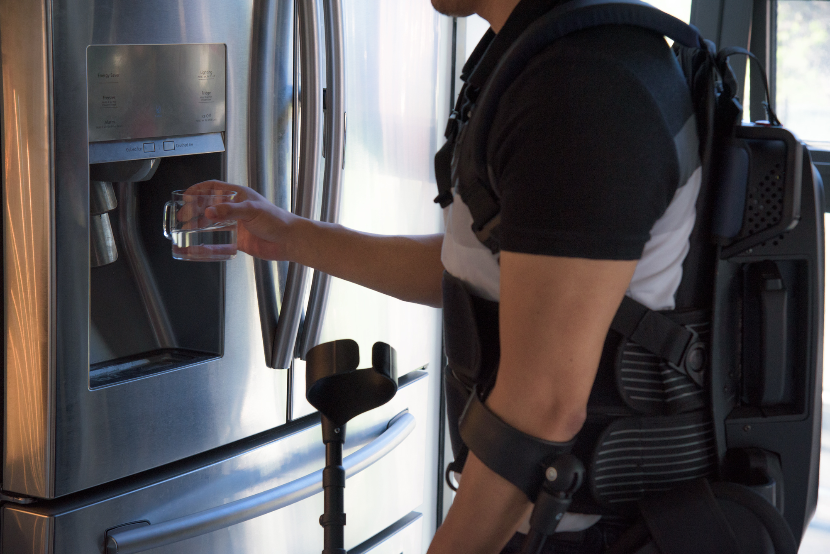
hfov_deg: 26.0
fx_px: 1799
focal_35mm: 78
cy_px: 277
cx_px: 415
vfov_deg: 17.5
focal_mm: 78
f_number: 7.1
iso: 1600
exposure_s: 1/125
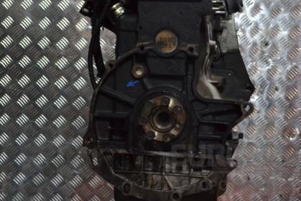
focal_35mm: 74
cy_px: 58
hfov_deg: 27.3
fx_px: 619
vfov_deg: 18.3
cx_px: 158
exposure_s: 1/30
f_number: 5
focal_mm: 34
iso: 1400
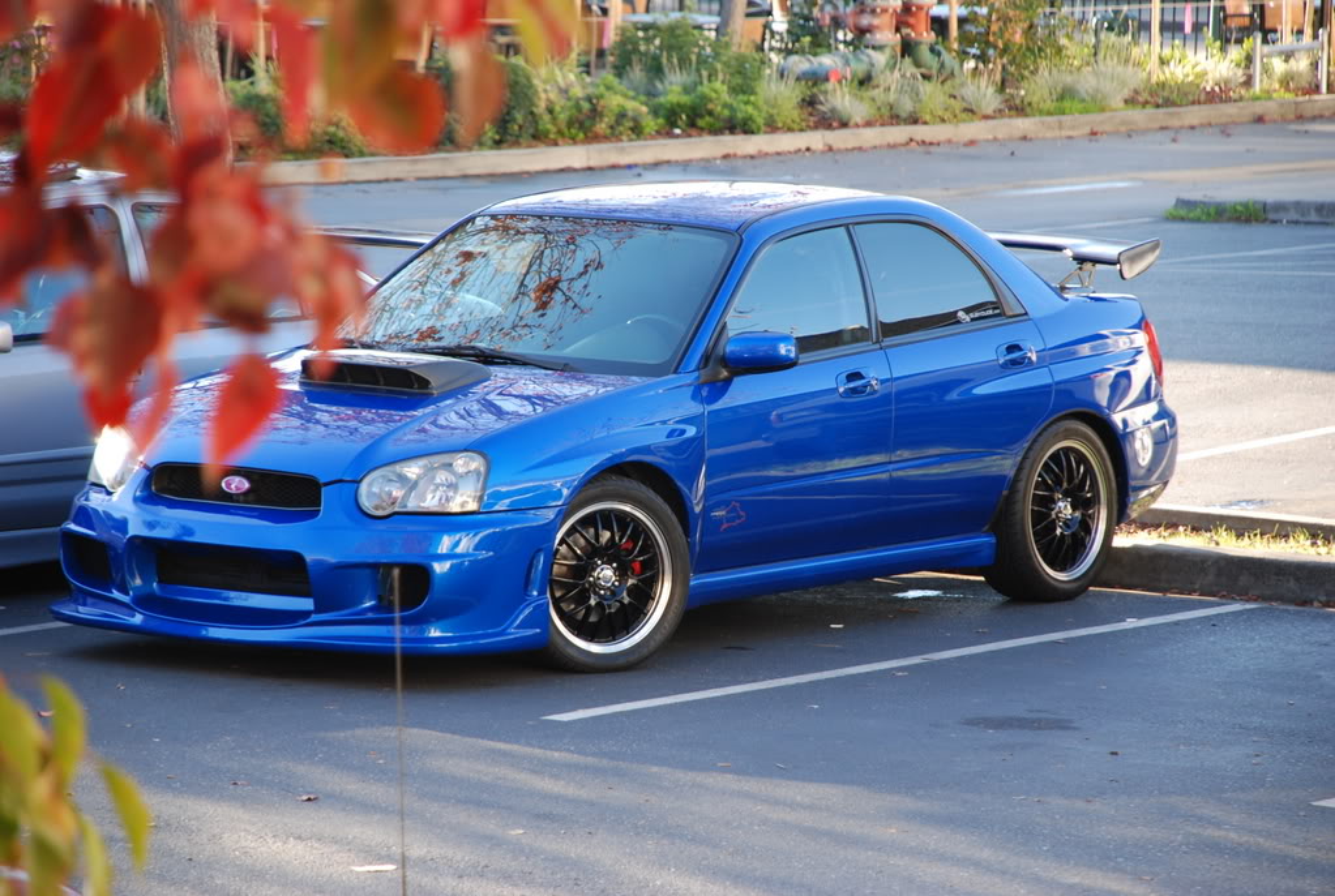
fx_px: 7526
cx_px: 668
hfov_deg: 10.1
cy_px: 448
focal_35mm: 202
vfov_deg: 6.8
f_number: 5.6
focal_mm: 135
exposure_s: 1/100
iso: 400
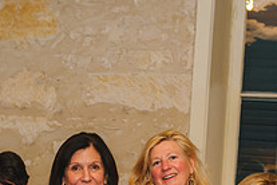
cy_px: 249
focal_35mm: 98
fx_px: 754
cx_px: 63
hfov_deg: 20.6
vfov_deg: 13.4
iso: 1600
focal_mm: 35
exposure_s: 1/160
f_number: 3.5
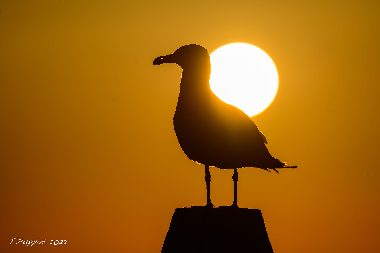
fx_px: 5277
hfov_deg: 4.1
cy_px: 126
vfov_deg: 2.7
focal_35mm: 500
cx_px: 190
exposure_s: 1/6000
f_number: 6.7
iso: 110
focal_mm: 500
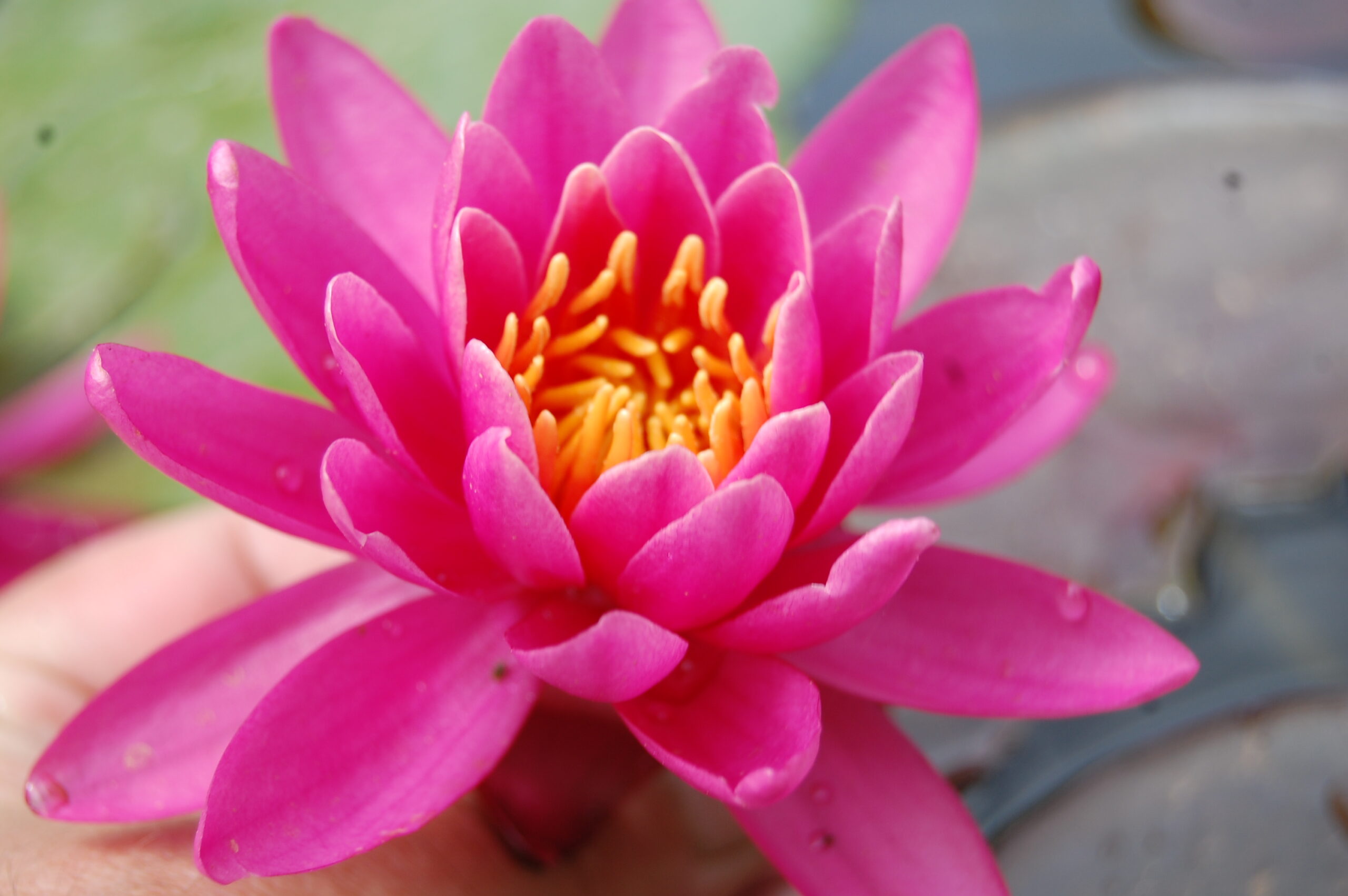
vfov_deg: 16.5
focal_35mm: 82
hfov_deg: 24.6
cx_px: 674
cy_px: 448
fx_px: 3086
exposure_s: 1/200
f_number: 7.1
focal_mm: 55
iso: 200
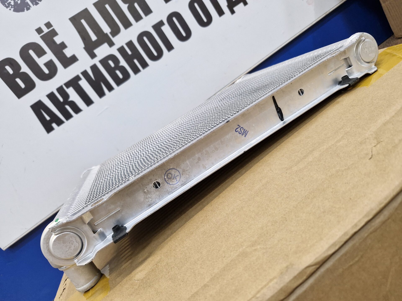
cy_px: 150
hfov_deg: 73.9
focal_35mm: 23
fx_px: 267
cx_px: 201
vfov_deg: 58.9
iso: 500
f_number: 1.8
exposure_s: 1/100
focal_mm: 5.54
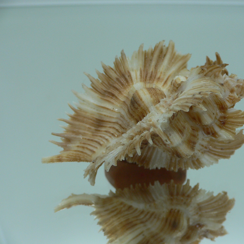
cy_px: 123
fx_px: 335
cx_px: 150
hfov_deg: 39.8
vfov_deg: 40.0
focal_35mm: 42
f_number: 2.8
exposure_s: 1/60
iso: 80
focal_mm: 4.6
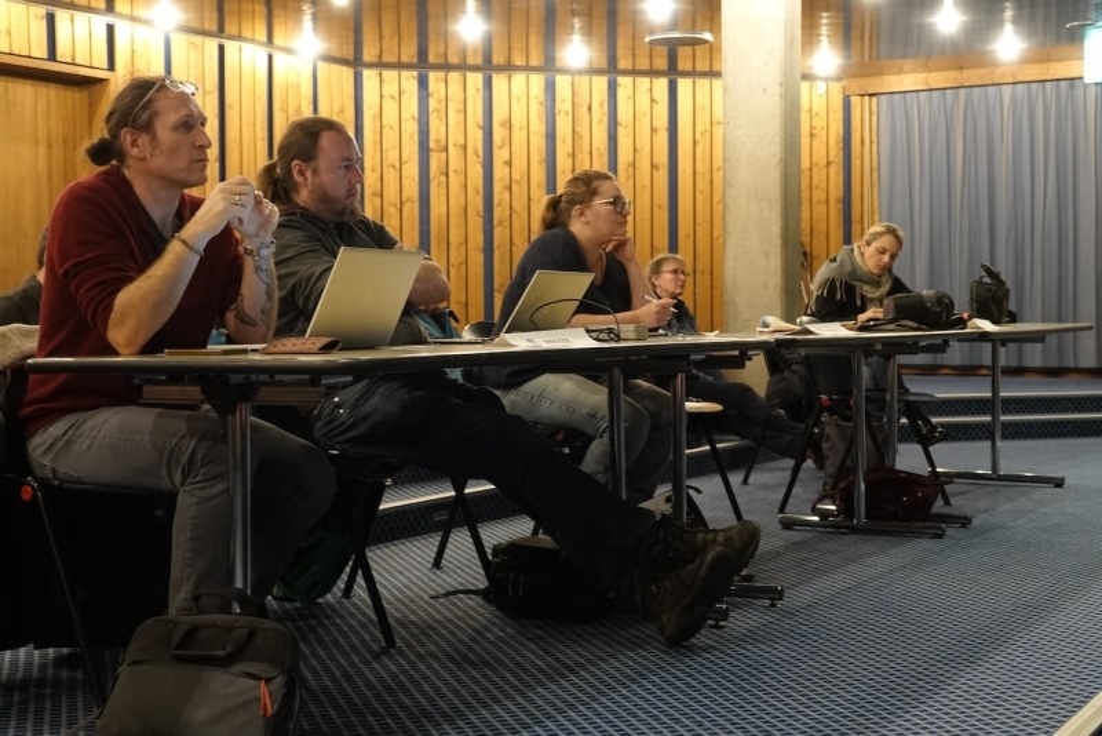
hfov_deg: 38.2
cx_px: 551
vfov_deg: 26.0
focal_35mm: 52
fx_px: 1592
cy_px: 368
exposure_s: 1/13
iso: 800
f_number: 3.2
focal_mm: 18.92
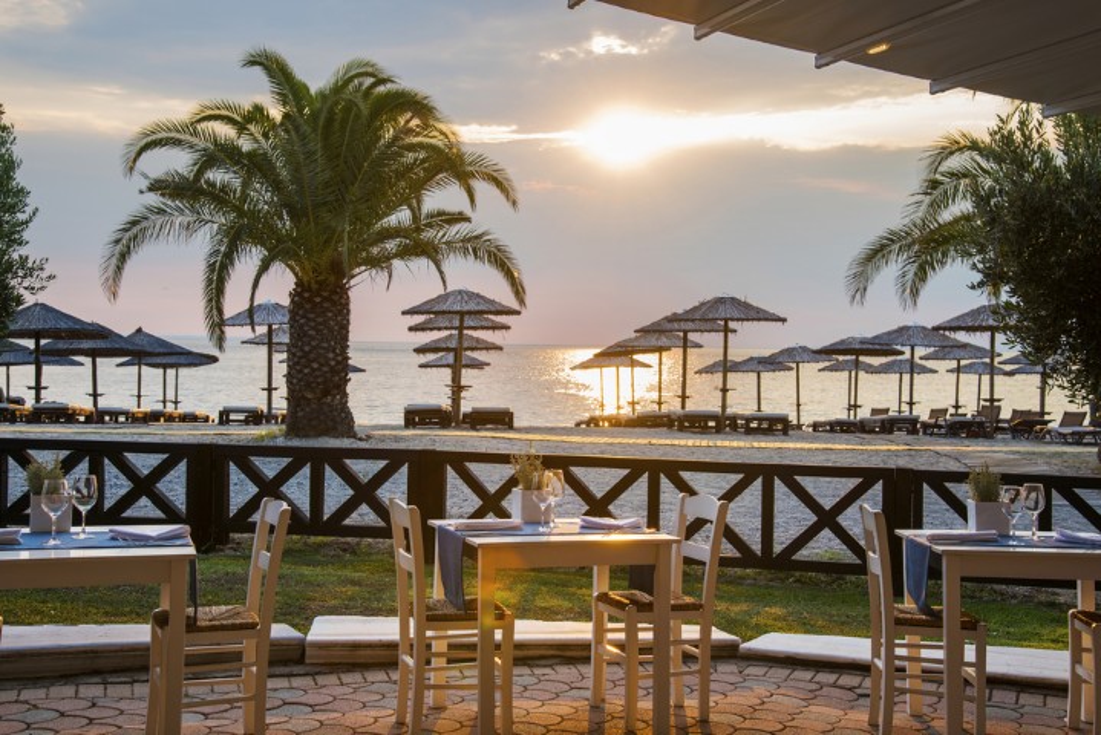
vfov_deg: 28.1
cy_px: 368
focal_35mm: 48
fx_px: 1469
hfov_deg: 41.1
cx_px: 550
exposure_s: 1/50
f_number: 6.3
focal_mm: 48
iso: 125
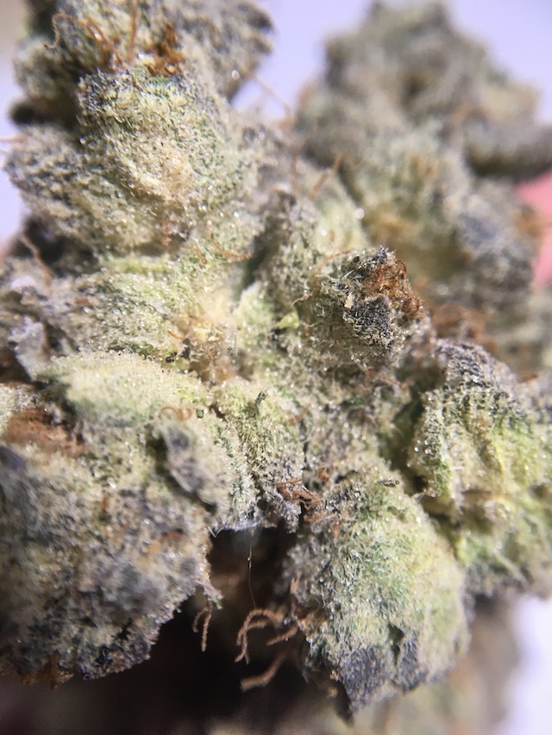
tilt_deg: -59.5
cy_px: 368
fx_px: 616
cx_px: 276
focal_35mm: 29
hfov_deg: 48.2
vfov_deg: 61.7
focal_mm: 4.15
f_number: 2.2
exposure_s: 1/33
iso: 50
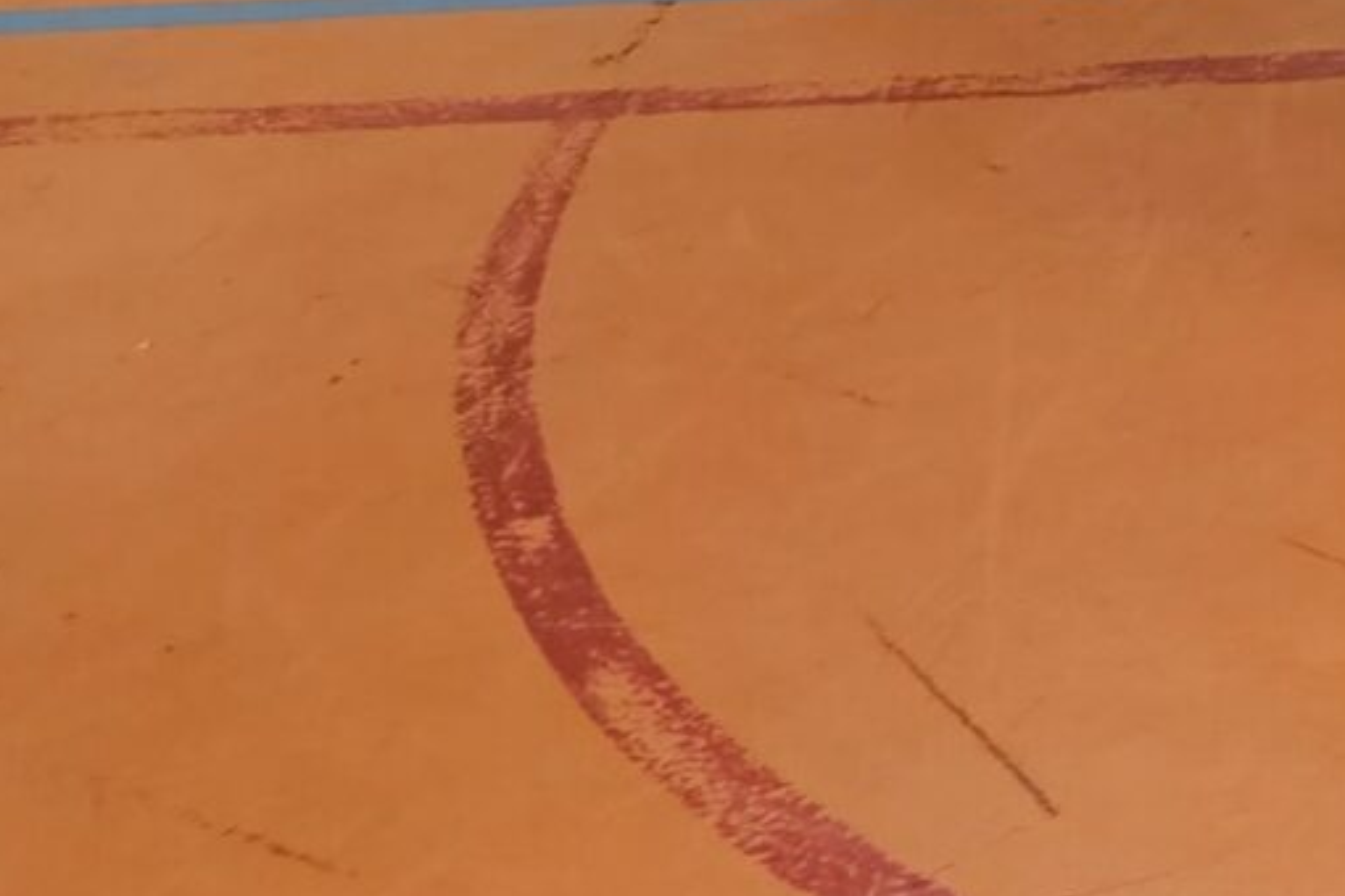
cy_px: -1286
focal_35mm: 120
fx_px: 4483
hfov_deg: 15.5
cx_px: 2136
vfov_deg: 10.0
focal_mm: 6.3
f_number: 1.7
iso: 160
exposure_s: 1/120
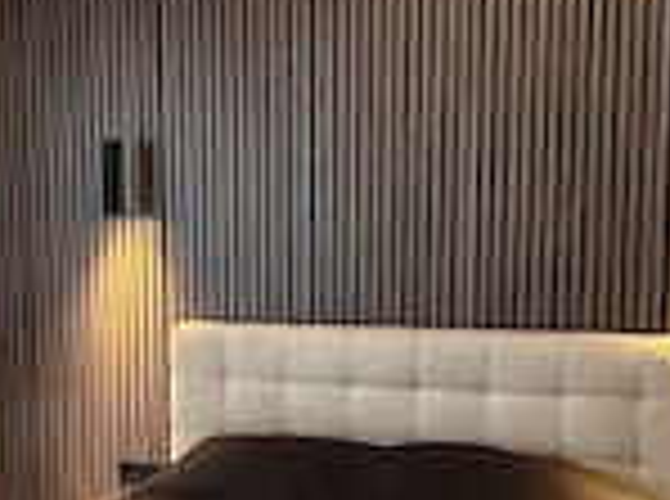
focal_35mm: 70
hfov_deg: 27.7
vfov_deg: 20.7
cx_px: 252
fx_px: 1352
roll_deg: +0.0
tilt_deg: -8.7
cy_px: 401
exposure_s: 1/50
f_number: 1.6
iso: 200
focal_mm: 5.96
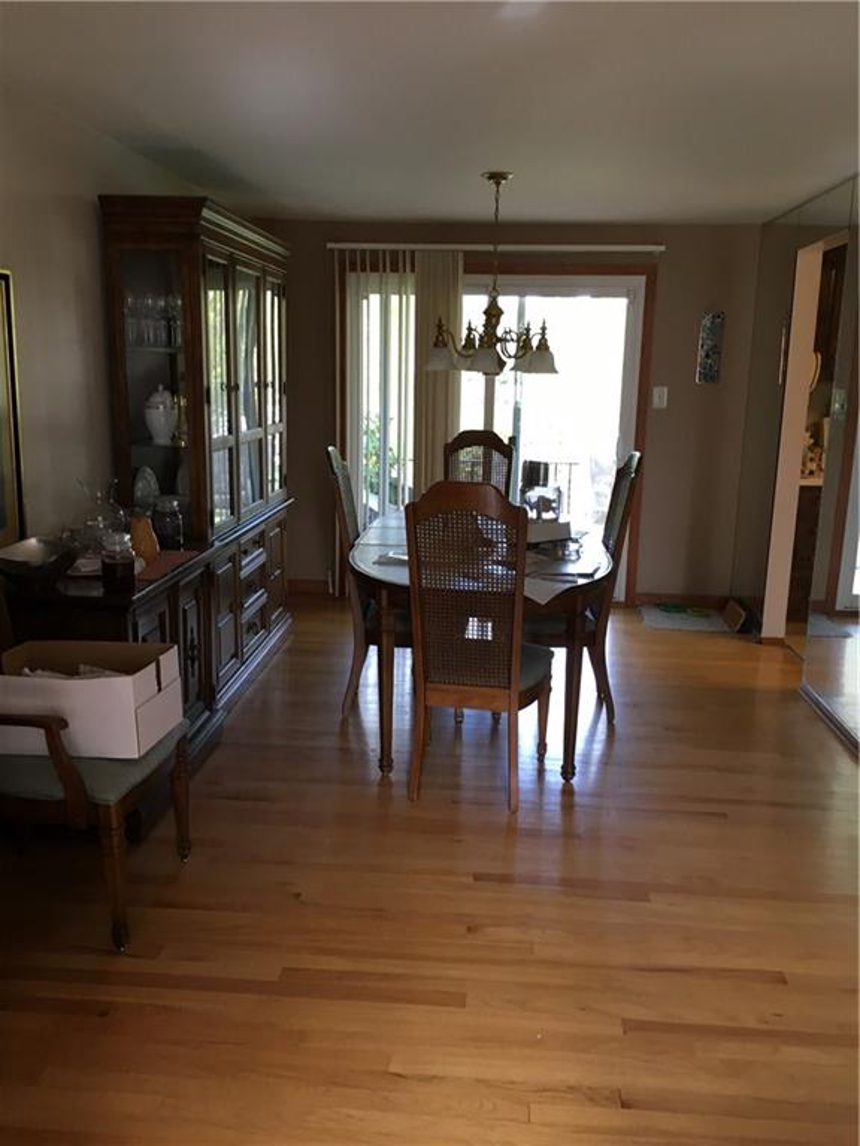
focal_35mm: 29
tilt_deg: -11.5
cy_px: 573
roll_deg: -0.8
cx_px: 430
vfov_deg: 61.7
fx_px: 961
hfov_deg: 48.2
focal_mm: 4.15
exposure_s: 1/30
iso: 64
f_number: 2.2
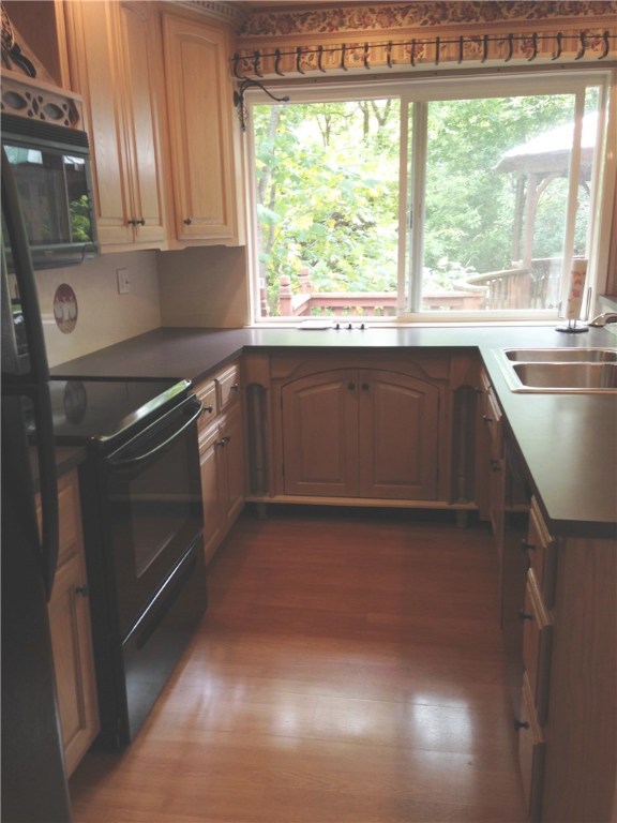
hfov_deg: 42.9
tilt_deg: -13.9
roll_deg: +1.2
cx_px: 308
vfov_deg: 55.4
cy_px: 412
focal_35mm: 33
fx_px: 784
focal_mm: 4.12
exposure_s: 1/20
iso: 50
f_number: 2.4
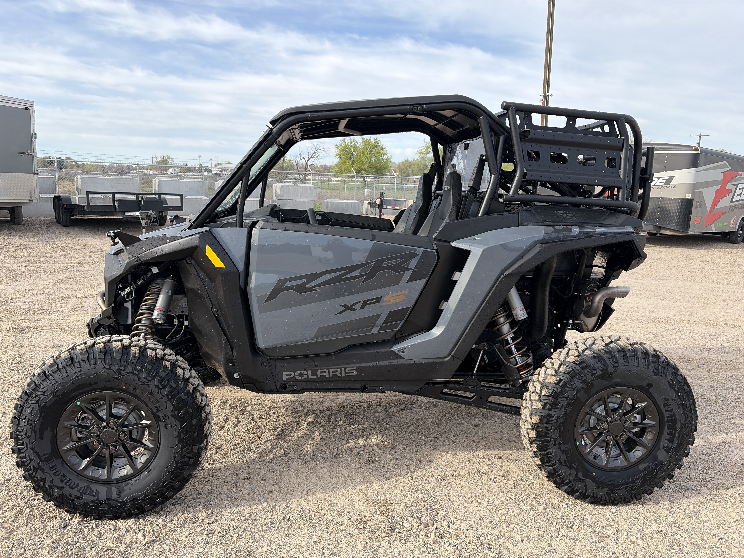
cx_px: 372
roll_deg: -1.0
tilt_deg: -9.7
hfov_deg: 67.3
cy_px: 279
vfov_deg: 53.1
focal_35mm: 26
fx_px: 559
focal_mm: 5.96
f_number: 1.6
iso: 50
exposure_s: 1/1901
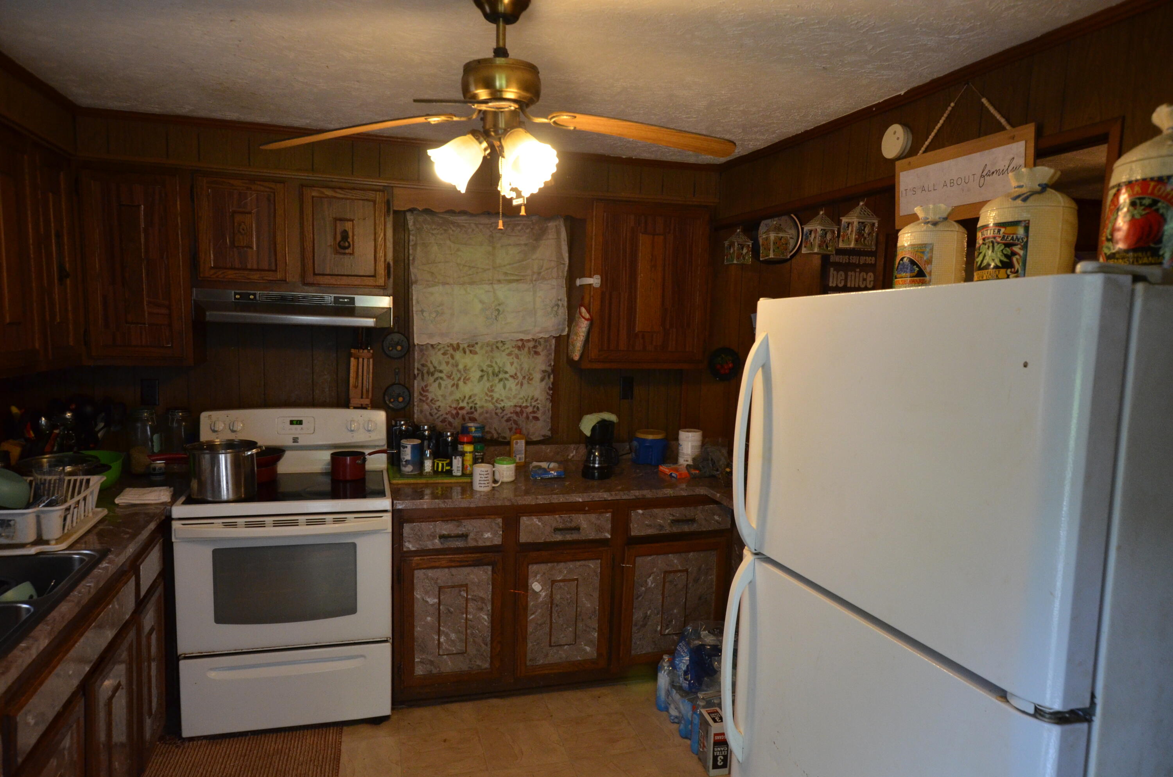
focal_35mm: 24
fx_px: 780
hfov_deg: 73.9
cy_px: 388
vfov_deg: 52.9
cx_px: 586
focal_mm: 16
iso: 1600
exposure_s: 1/125
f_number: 5.6
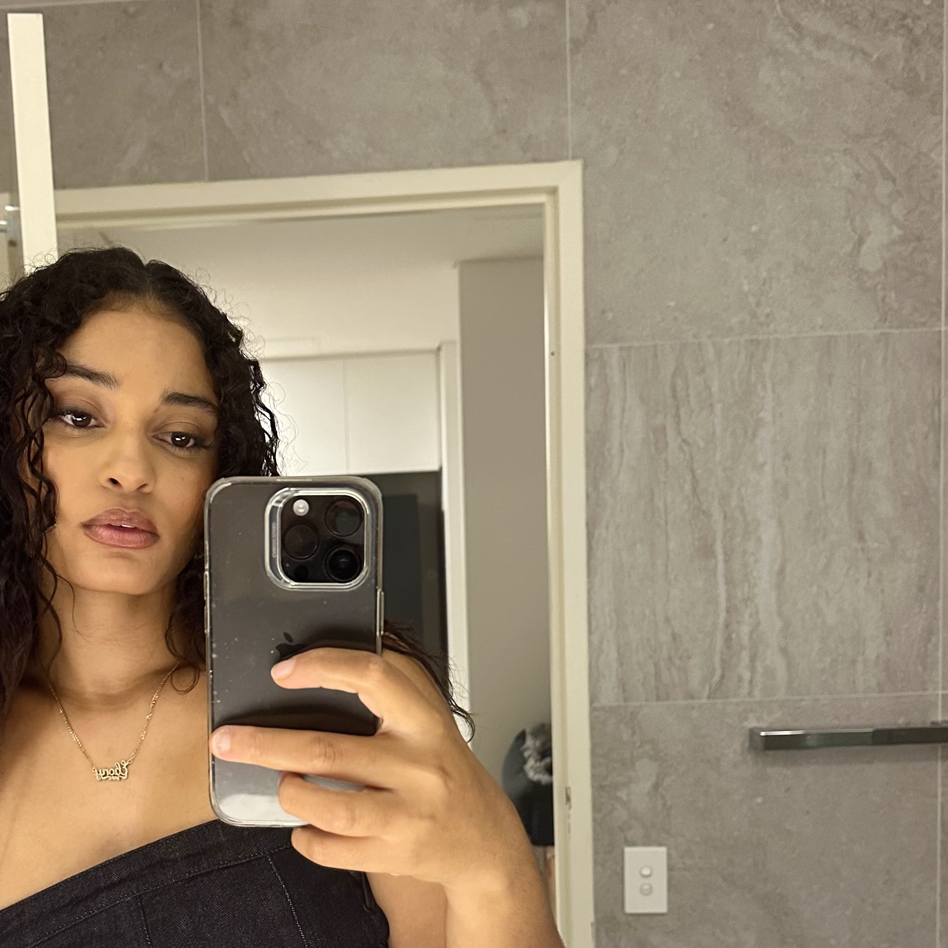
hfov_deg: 37.1
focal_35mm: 45
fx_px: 1394
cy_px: 725
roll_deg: +2.7
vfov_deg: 36.6
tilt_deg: -5.8
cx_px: 300
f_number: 1.78
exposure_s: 1/50
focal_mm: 6.86
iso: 400
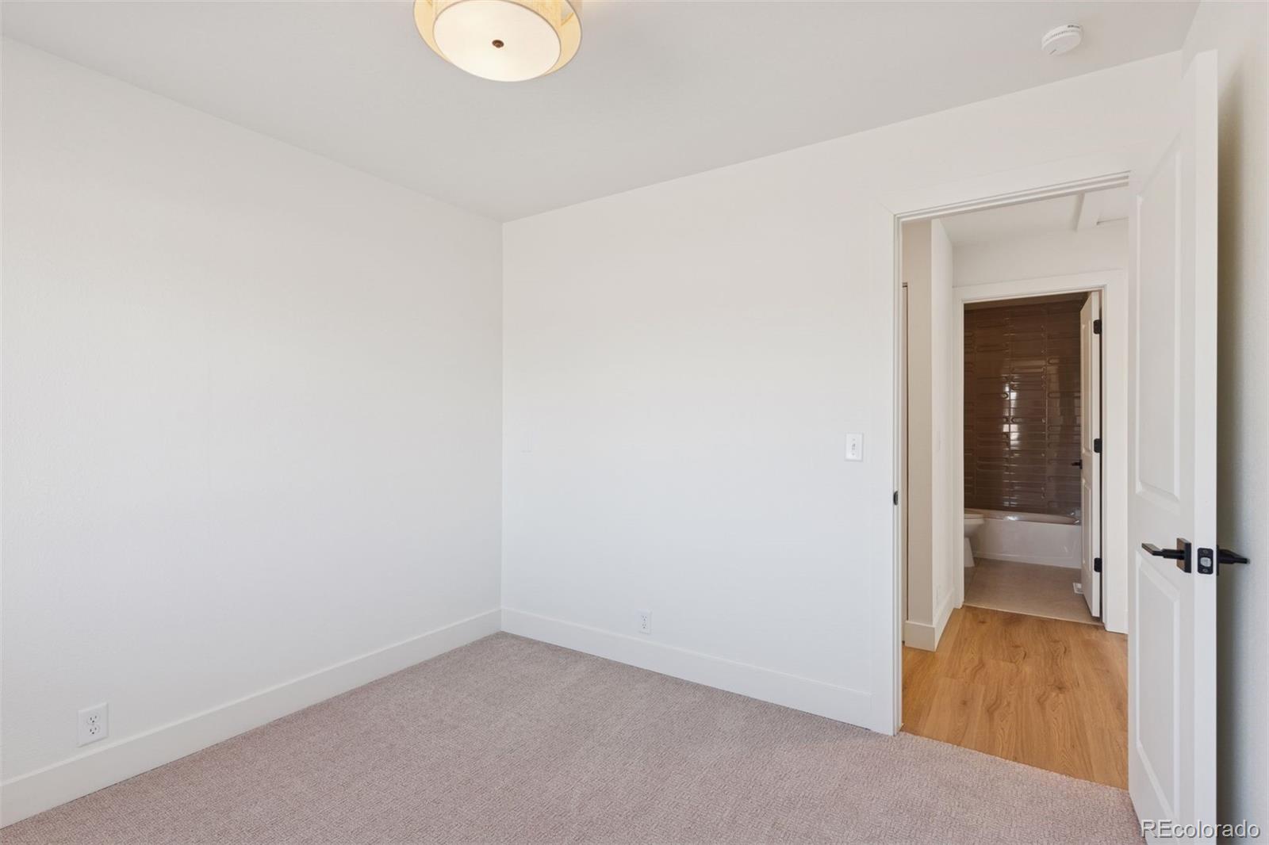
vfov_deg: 70.4
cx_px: 634
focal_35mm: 17
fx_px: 599
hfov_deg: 93.3
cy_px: 422
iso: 400
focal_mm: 17
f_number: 9
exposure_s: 1/40
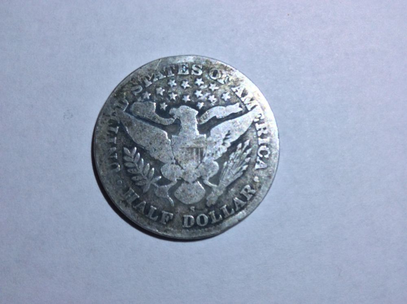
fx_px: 376
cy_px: 152
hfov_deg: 56.9
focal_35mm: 32
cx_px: 204
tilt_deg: -84.8
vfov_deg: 44.1
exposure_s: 1/30
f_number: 2.4
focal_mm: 3.3
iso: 40
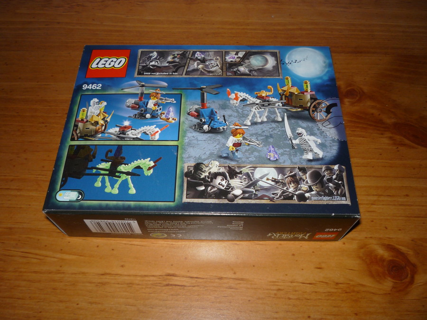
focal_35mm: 32
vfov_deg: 44.2
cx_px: 214
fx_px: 395
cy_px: 160
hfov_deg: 56.8
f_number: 4
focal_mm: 5.2
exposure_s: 1/30
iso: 100
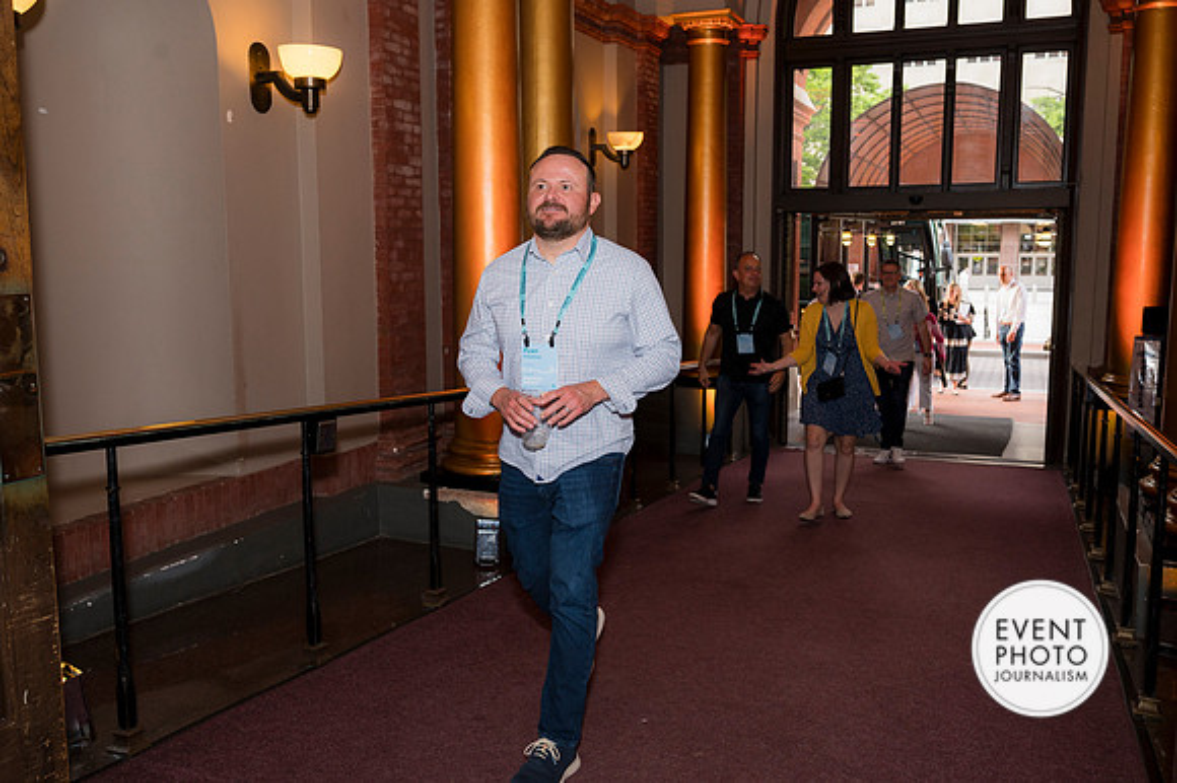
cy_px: 381
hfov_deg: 60.3
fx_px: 1013
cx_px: 588
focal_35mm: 31
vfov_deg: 42.3
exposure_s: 1/100
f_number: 5
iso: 800
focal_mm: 30
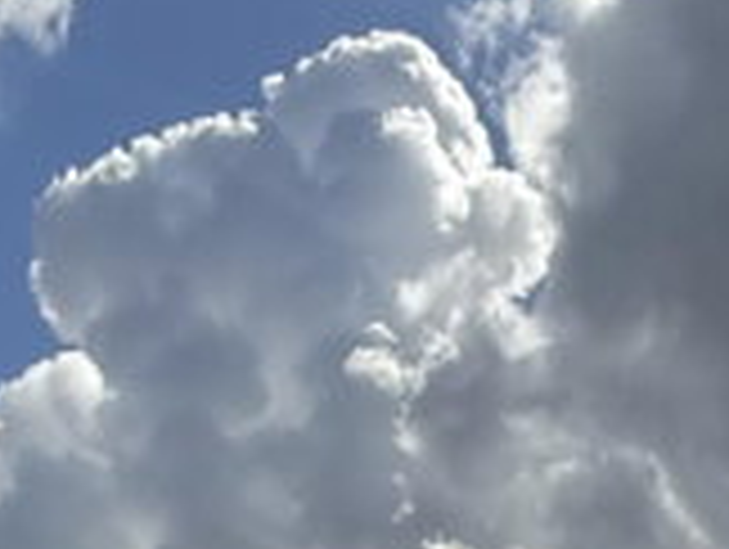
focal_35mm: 92
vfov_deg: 10.6
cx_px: 608
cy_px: 1685
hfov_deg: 21.0
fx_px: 1940
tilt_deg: -12.7
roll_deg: +0.3
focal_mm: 2.22
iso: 64
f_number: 2.2
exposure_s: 1/2611
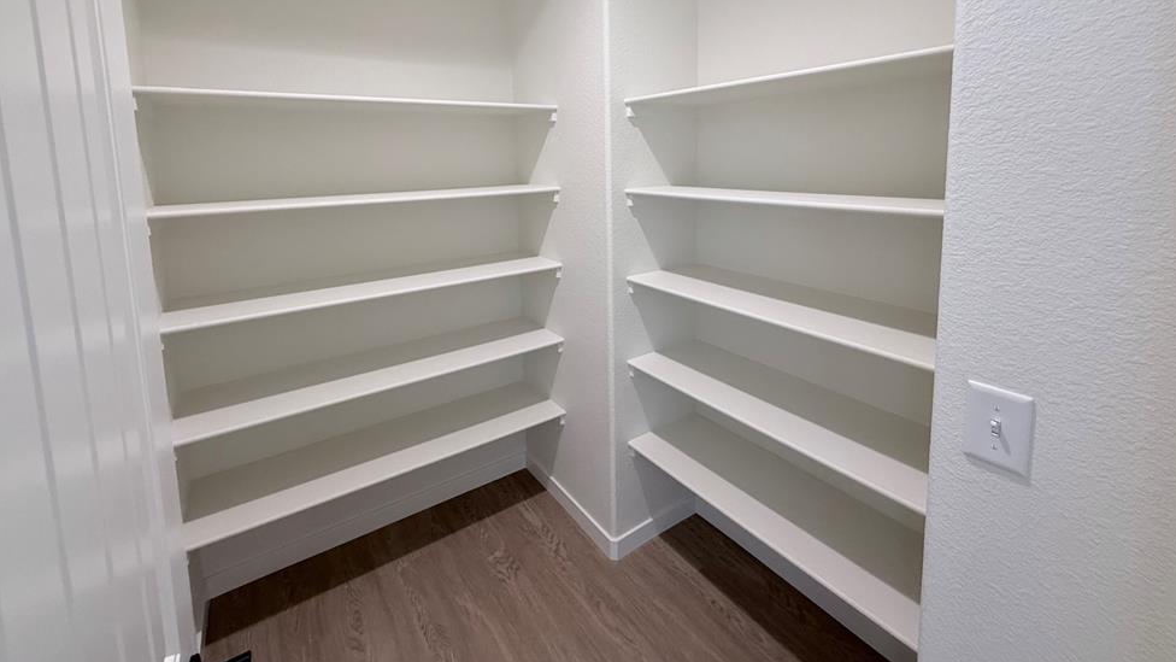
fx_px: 499
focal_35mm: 16
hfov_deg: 99.4
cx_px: 576
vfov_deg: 64.9
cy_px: 209
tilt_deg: -6.1
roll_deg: +0.9
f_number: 2.2
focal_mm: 2.22
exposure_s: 1/120
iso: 200
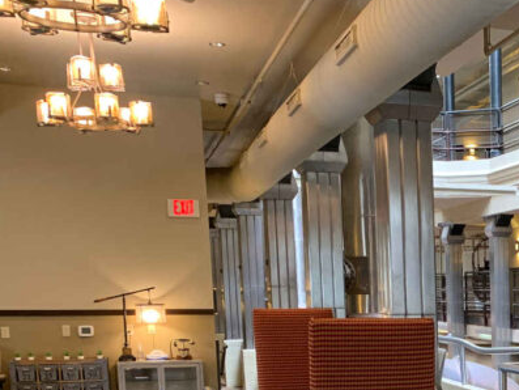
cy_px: 483
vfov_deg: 20.4
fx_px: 1005
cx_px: 565
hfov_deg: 26.7
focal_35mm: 67
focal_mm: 4.25
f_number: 1.8
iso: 100
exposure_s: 1/115
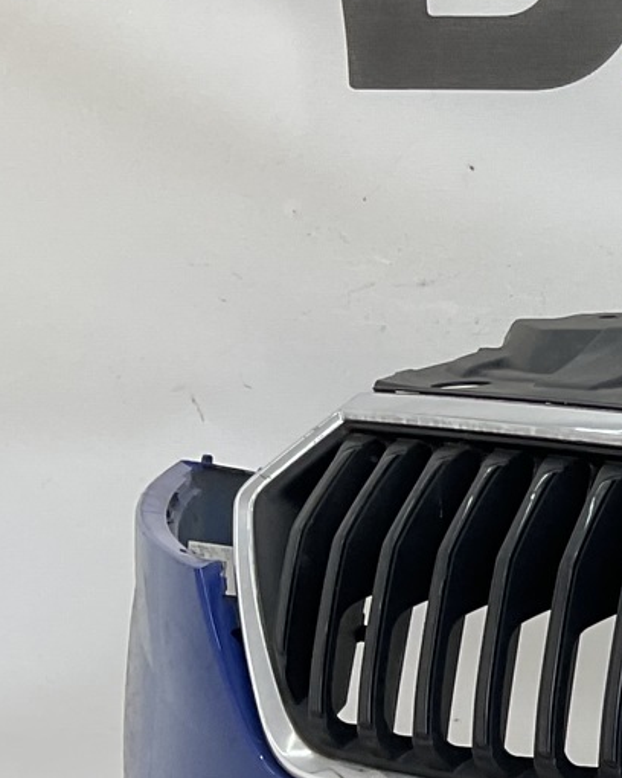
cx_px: 1352
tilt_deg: -7.9
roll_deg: -2.0
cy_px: 667
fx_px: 2577
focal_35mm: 112
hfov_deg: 11.9
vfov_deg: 17.0
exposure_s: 1/126
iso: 16
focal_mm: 3
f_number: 1.8
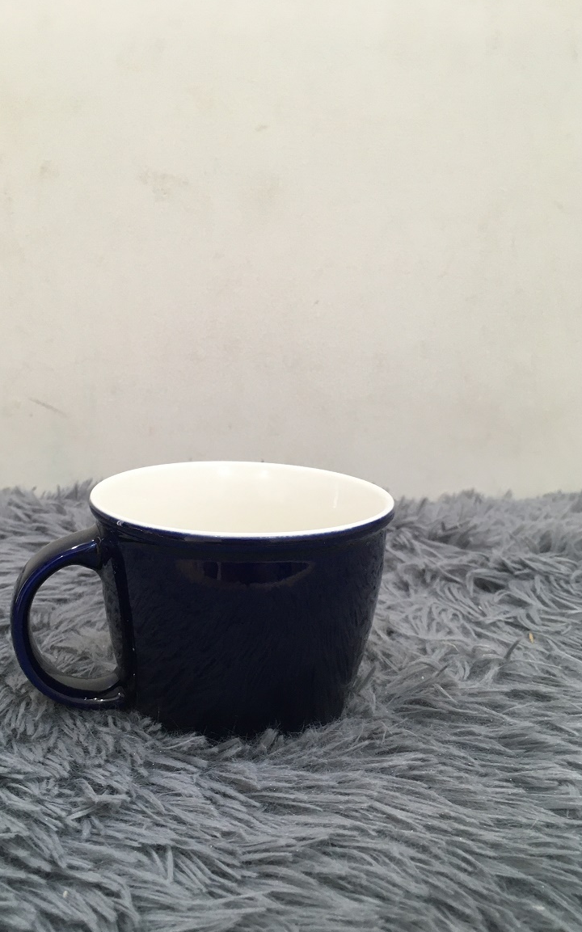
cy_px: 477
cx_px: 247
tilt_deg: -13.8
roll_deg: -0.3
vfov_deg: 59.7
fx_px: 813
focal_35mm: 32
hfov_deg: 39.3
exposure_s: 1/33
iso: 100
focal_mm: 4.15
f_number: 2.2
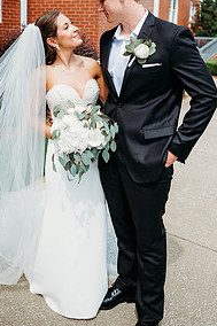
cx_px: 96
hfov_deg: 35.0
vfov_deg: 48.7
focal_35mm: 38
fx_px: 344
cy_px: 82
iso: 100
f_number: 2.5
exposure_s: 1/1250
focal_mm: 24
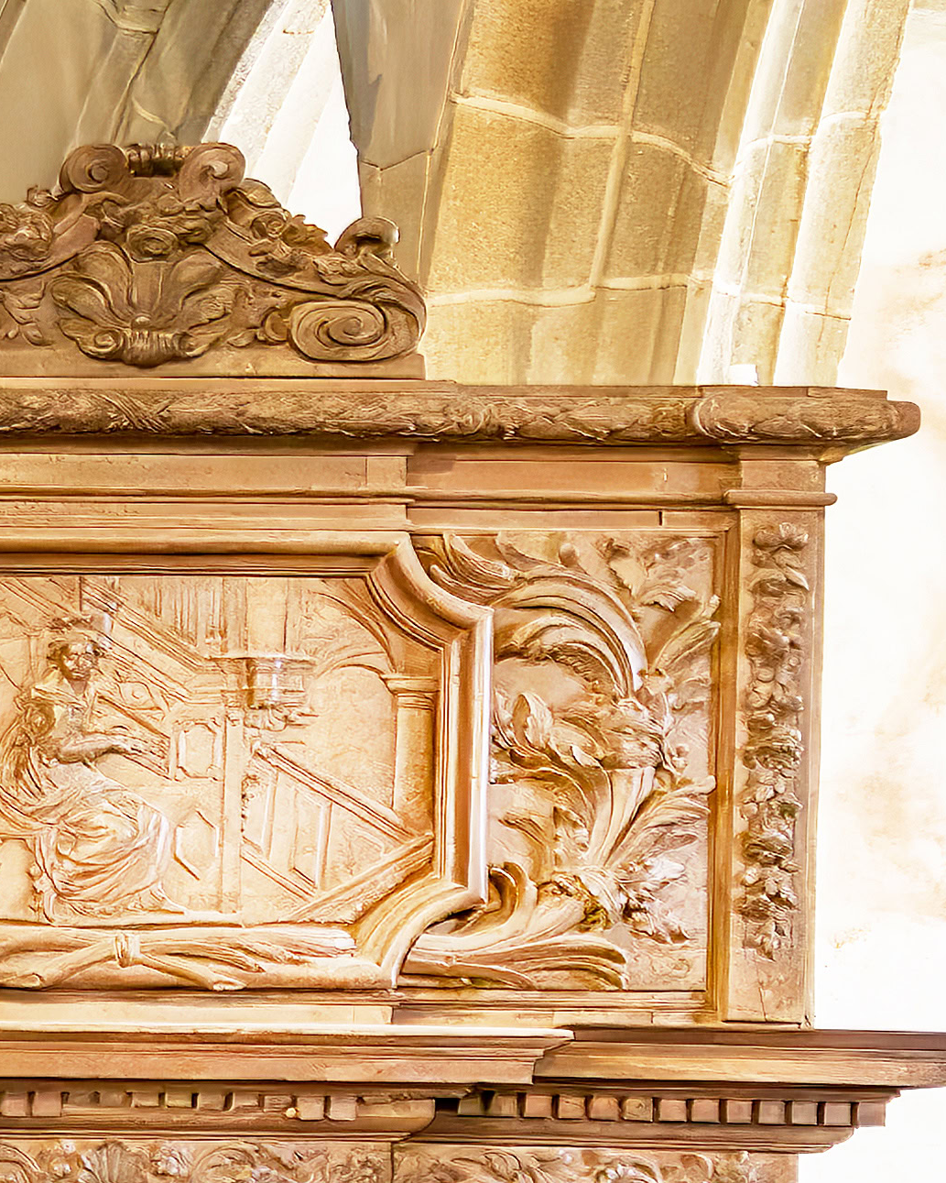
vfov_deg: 8.1
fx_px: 7978
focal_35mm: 228
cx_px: -1514
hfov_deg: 6.4
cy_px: -1071
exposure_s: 1/15
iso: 1250
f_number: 5
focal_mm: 38
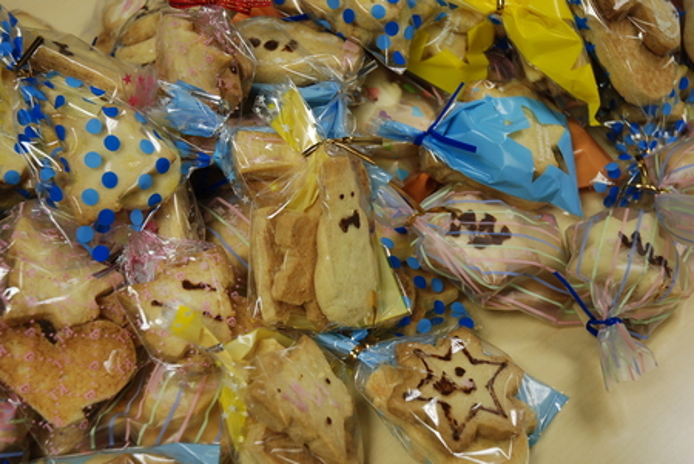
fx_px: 1158
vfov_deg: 22.7
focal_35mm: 60
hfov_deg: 33.4
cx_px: 347
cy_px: 232
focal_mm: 40
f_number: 4.5
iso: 200
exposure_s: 1/25
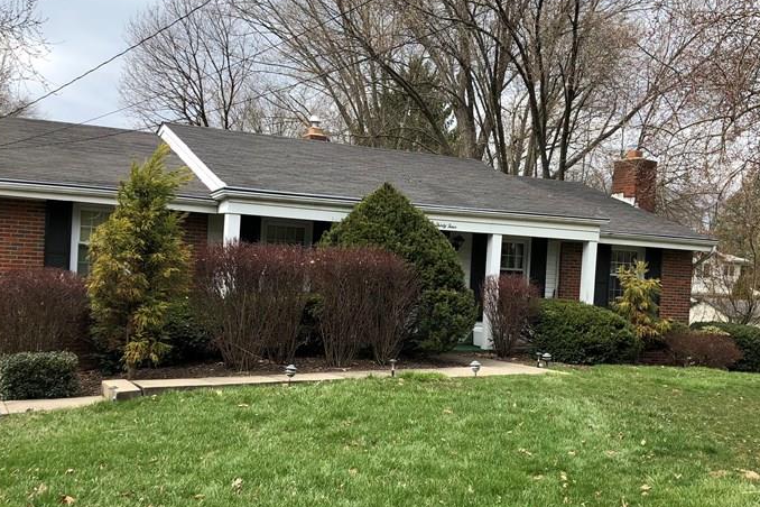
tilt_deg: -0.9
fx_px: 929
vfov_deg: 30.4
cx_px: 386
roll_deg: -3.6
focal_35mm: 44
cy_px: 306
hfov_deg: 44.5
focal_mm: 3.99
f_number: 1.8
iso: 20
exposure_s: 1/774
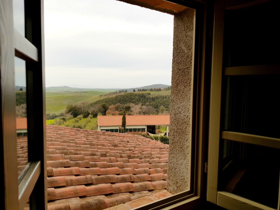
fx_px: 210
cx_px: 140
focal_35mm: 26
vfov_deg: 53.1
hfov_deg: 67.3
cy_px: 105
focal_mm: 4.2
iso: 40
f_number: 1.7
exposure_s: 1/163
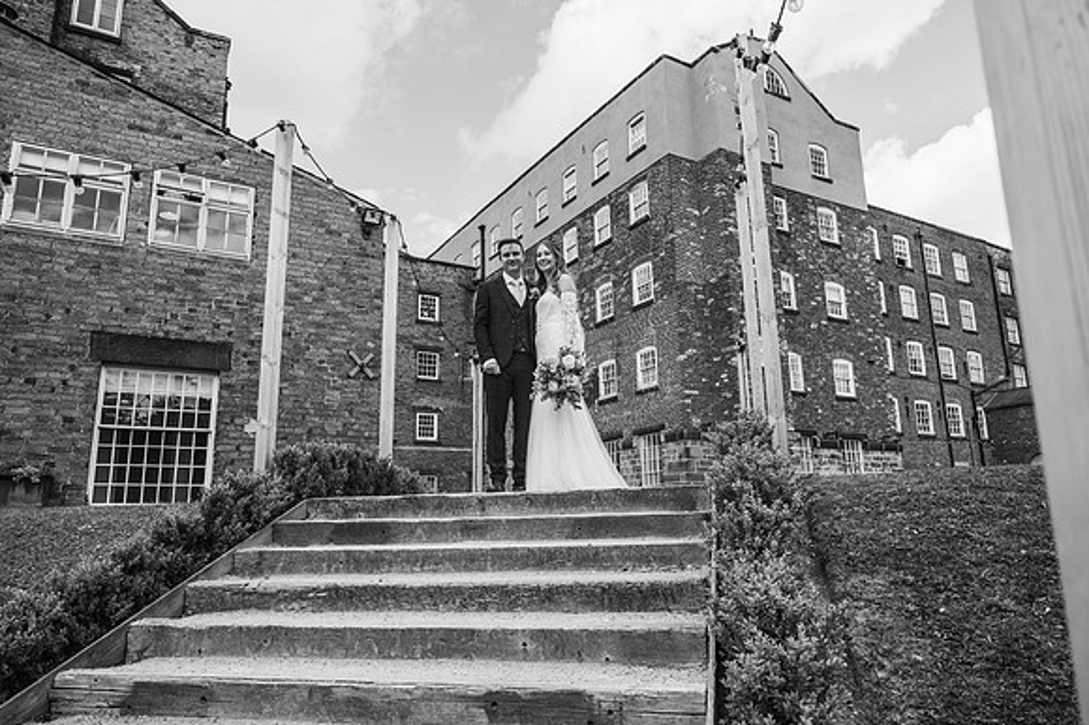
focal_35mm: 24
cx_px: 544
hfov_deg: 73.8
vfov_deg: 53.1
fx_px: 726
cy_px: 362
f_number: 5
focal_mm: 24
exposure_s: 1/640
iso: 100
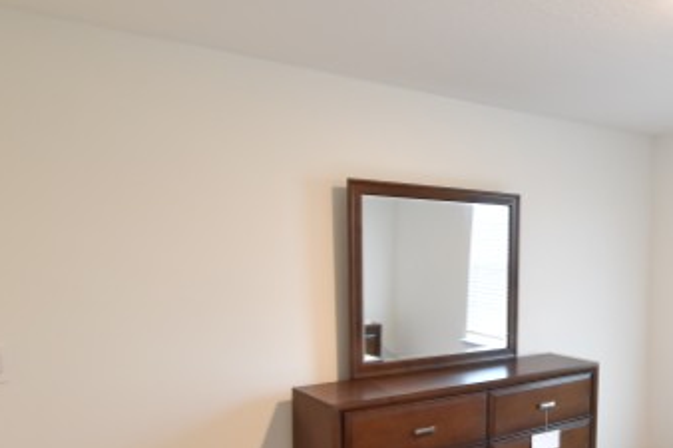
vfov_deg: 40.5
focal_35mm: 32
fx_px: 598
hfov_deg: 54.4
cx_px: 546
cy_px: 301
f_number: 3.5
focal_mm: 10
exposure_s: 1/20
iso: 800
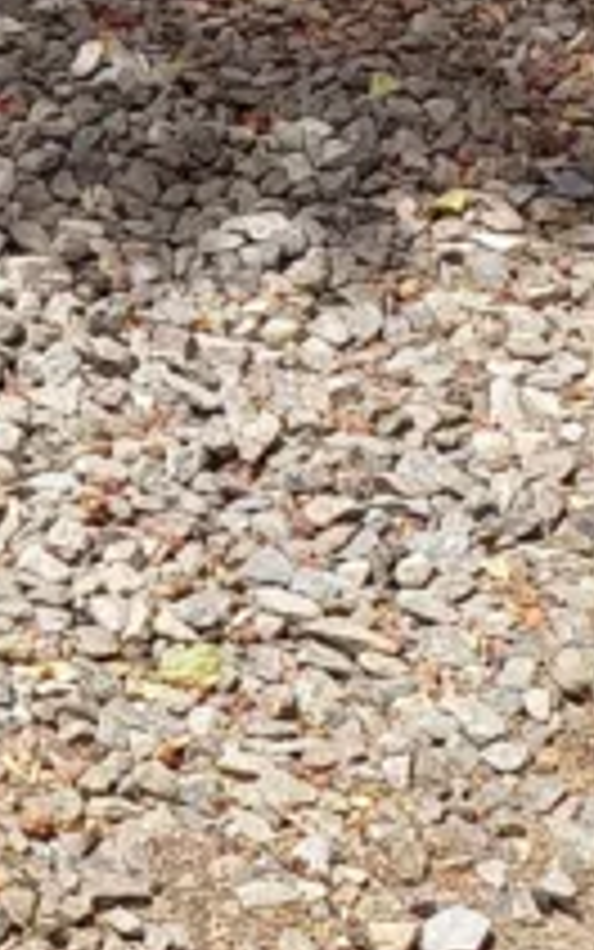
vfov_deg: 13.2
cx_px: -1040
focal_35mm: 158
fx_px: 4090
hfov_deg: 7.5
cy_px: 268
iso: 25
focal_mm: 5.06
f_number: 1.8
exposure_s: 1/742
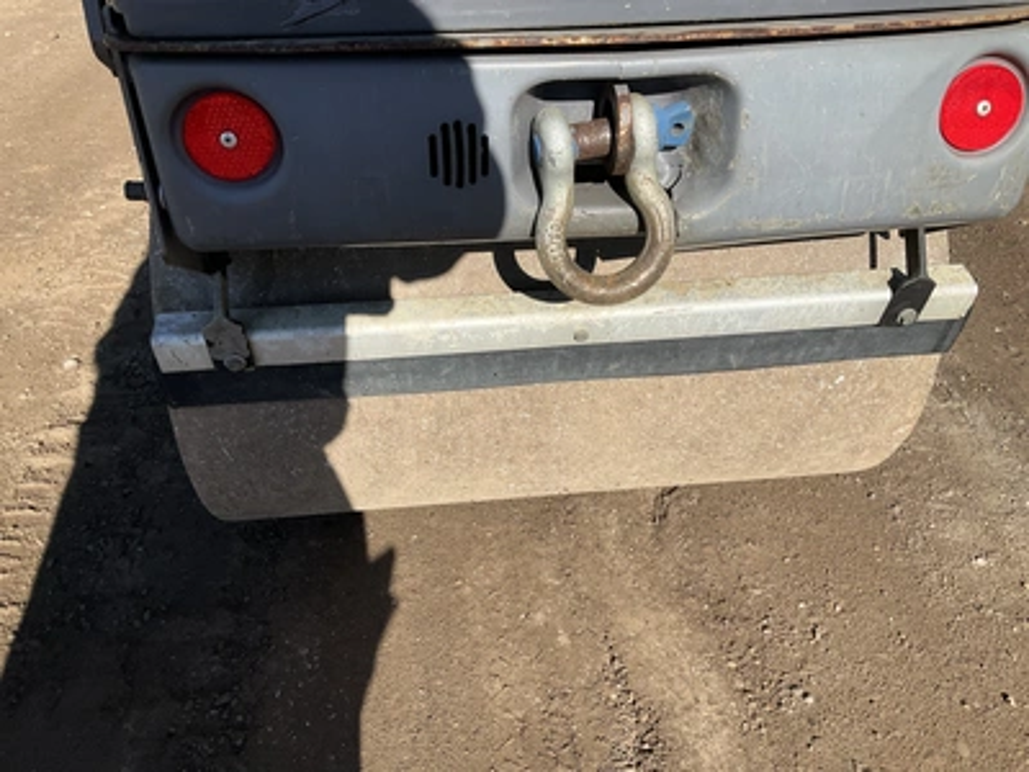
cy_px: 386
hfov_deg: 61.7
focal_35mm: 29
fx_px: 862
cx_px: 514
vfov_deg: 48.2
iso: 25
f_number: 1.8
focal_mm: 3
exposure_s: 1/1451
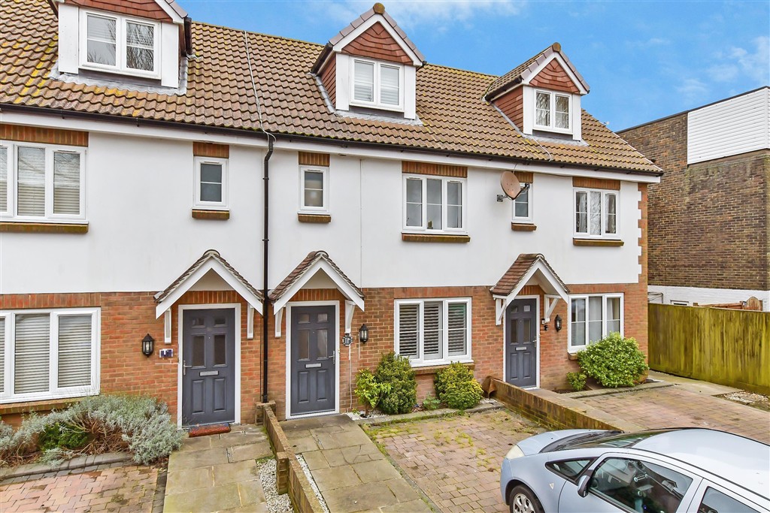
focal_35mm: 21
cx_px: 385
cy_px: 256
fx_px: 449
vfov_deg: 59.5
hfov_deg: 81.2
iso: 400
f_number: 8
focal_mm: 14
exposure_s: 1/125
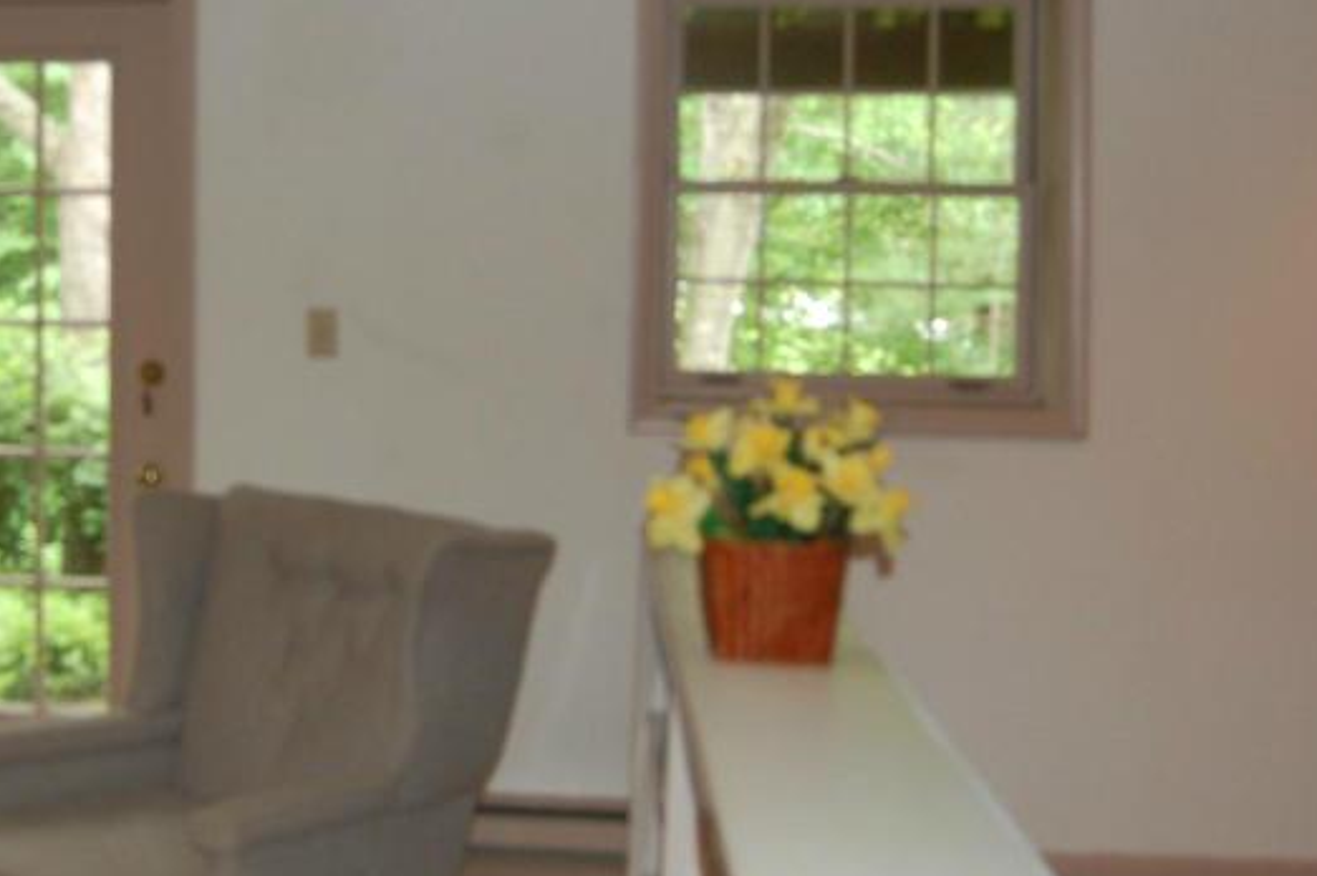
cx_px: 343
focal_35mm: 53
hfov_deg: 36.7
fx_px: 1937
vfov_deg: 25.4
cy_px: 329
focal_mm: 18
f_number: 3.5
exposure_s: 1/60
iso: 400
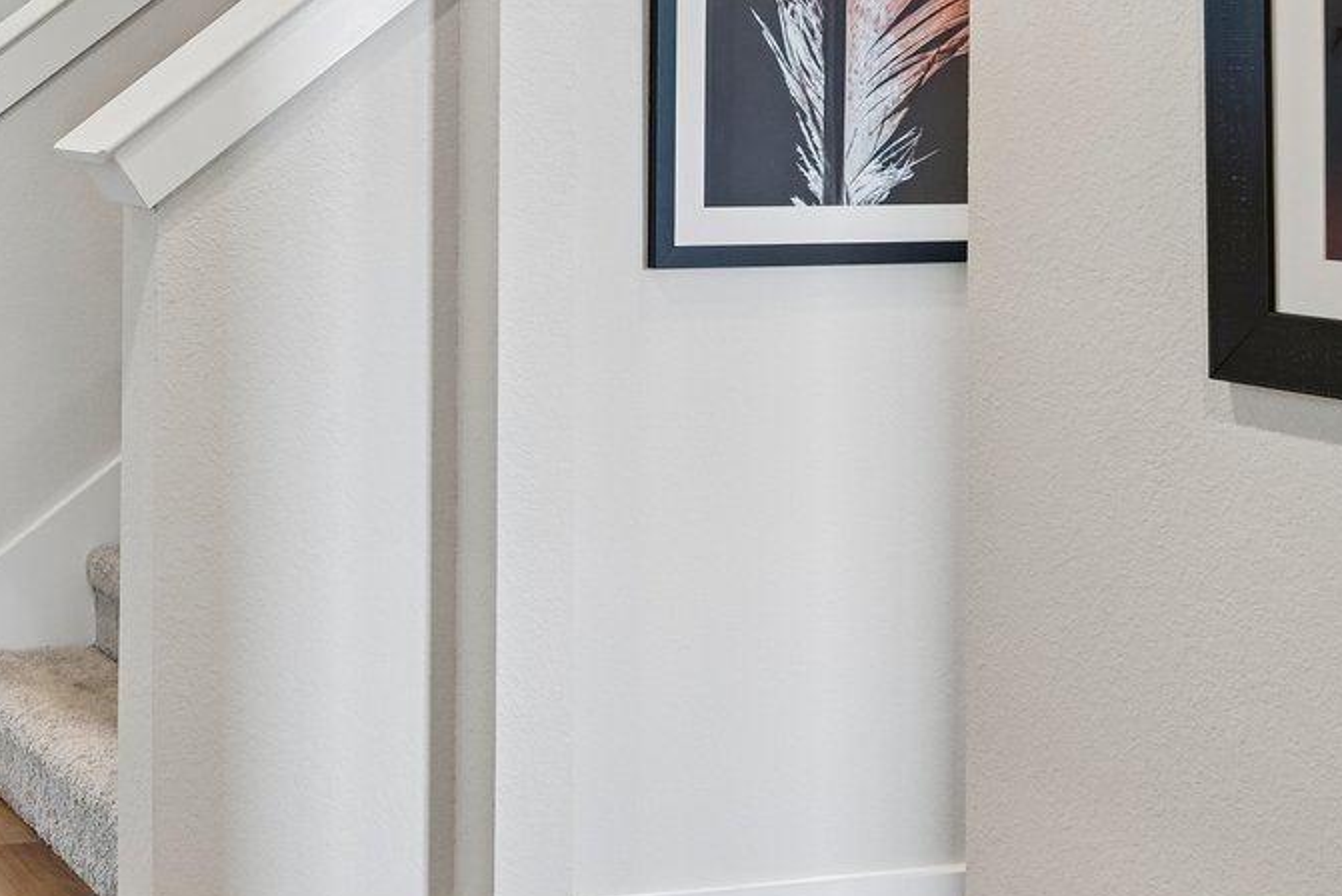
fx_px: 2275
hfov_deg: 28.8
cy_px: 49
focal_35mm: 61
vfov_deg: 21.7
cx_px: -234
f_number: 8
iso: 400
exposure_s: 1/20
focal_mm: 20
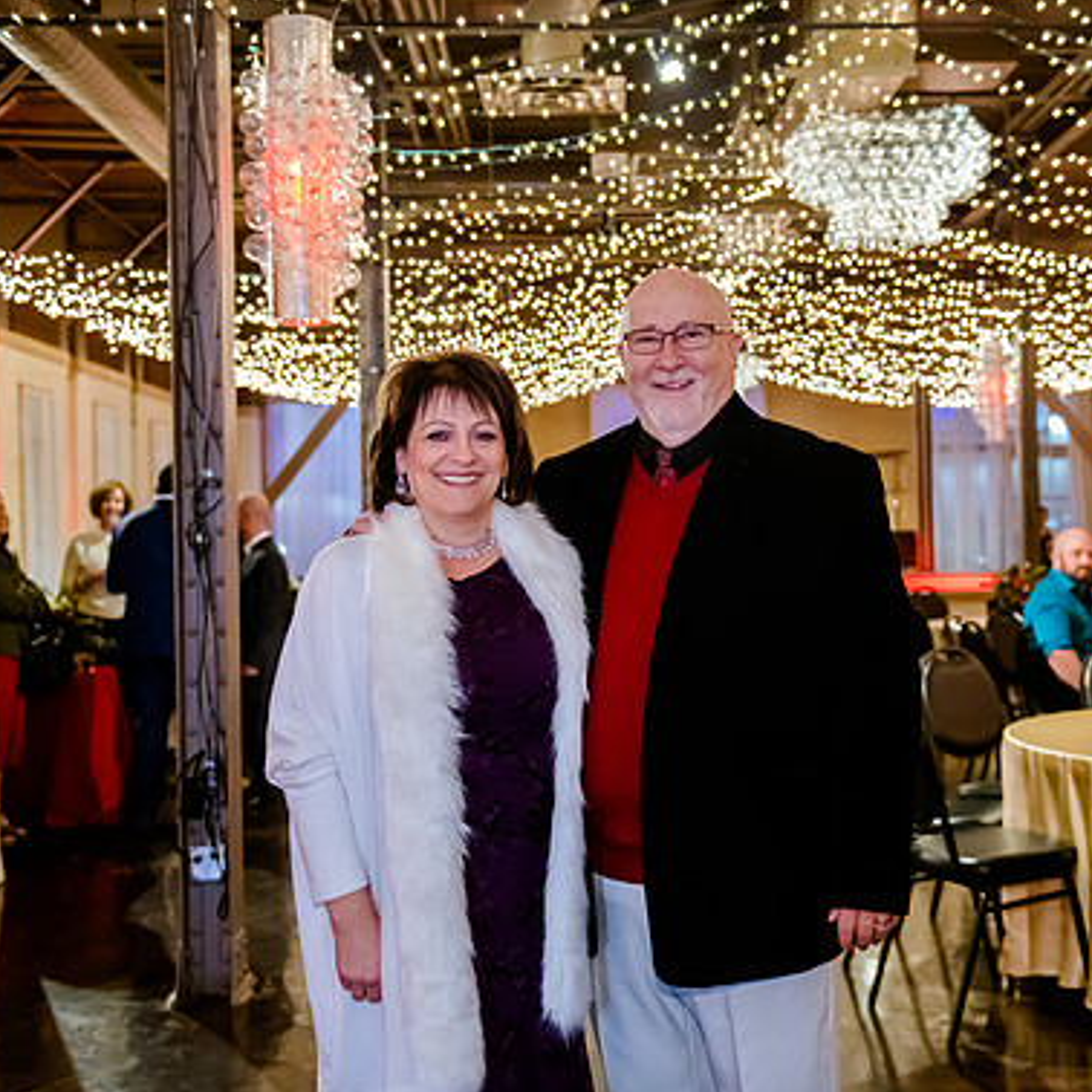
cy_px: 527
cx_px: 682
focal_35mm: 47
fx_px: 1677
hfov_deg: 35.9
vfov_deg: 36.1
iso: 3200
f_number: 2.8
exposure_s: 1/80
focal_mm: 34
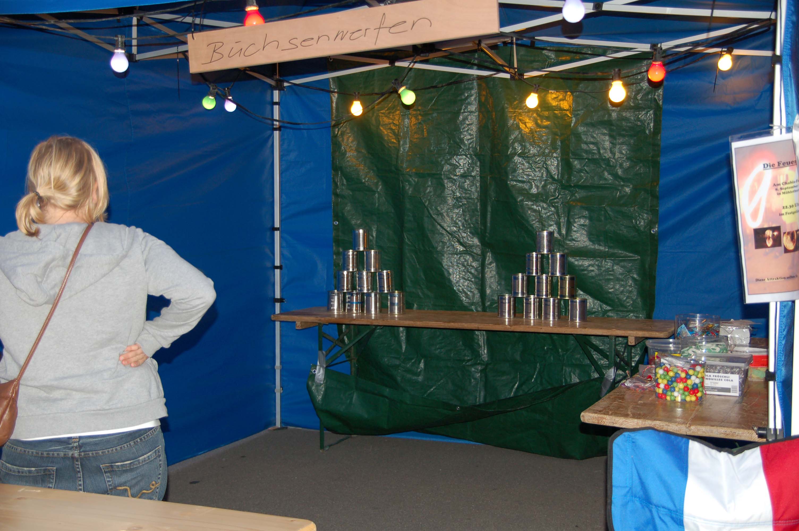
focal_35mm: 48
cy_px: 266
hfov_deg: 41.1
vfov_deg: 28.0
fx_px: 1064
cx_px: 400
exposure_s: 1/60
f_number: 4.2
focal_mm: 32
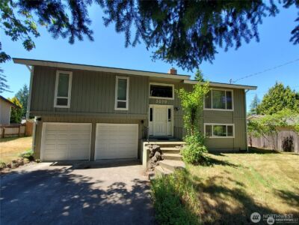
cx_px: 150
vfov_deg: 89.9
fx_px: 112
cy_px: 112
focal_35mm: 13
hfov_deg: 106.2
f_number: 2.2
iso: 50
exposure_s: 1/440
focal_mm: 1.8
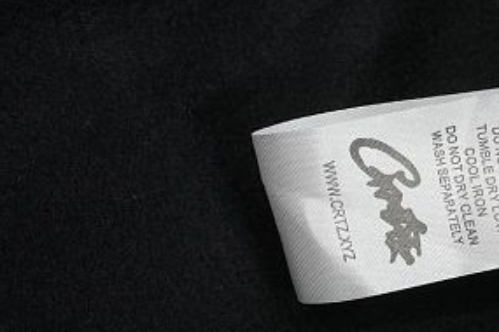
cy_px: 219
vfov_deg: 13.0
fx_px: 1461
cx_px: 487
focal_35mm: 105
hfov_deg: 18.9
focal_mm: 25
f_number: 8
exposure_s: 1/160
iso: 1000
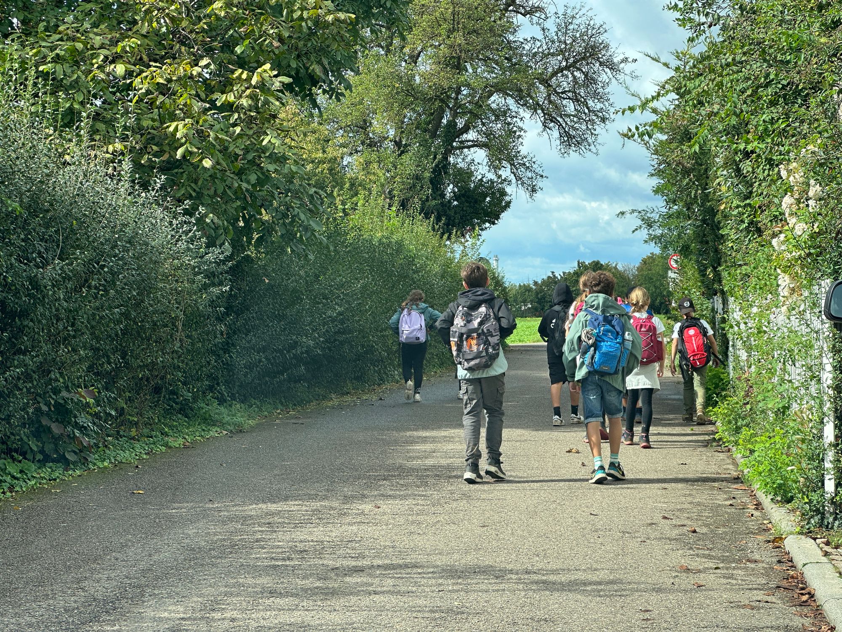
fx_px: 1873
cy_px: 316
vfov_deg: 19.1
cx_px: 421
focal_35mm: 77
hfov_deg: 25.3
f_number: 2.8
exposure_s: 1/278
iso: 32
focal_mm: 9
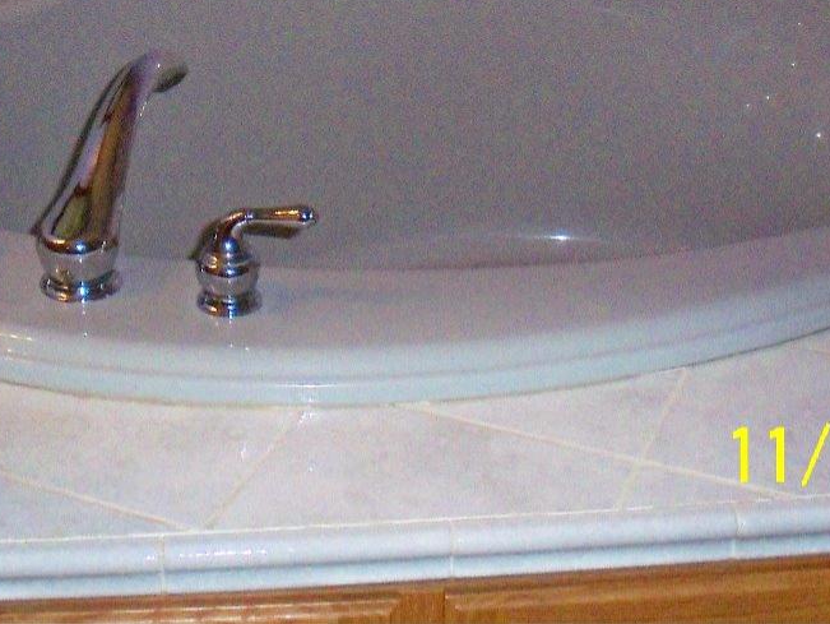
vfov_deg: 17.0
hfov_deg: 23.2
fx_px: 2015
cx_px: 266
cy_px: -64
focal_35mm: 84
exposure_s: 1/250
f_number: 3.5
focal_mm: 6.3
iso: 200
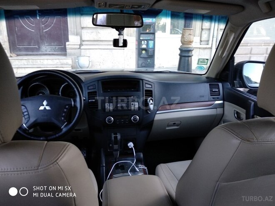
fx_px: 207
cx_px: 138
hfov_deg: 67.3
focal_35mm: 26
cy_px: 103
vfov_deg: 53.1
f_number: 2.2
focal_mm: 3.81
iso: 200
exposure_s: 1/50
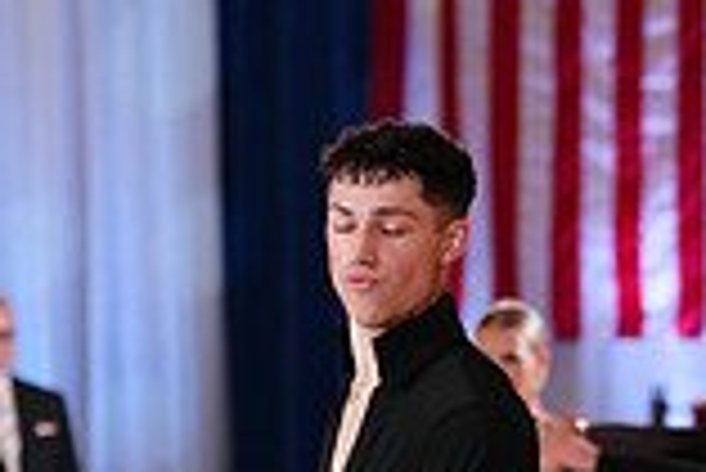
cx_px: 785
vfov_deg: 4.0
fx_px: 6752
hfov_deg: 6.0
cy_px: 872
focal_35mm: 344
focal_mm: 93
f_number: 2.8
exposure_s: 1/400
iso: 1600
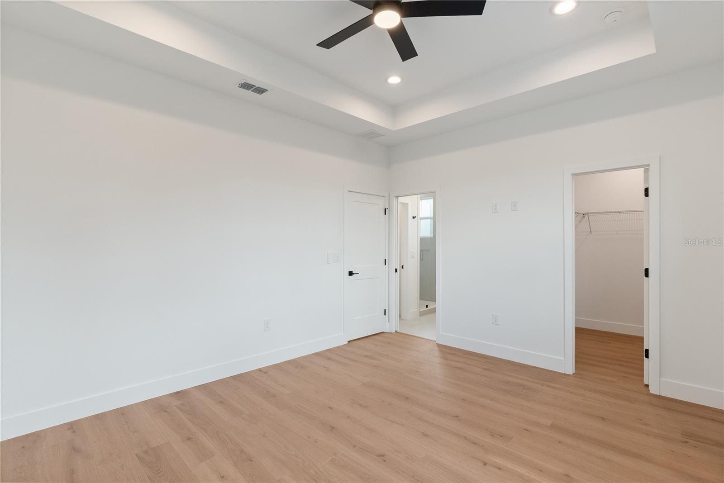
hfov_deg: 96.7
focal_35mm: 16
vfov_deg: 73.8
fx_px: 322
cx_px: 362
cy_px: 242
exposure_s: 1/30
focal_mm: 16
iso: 800
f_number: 8
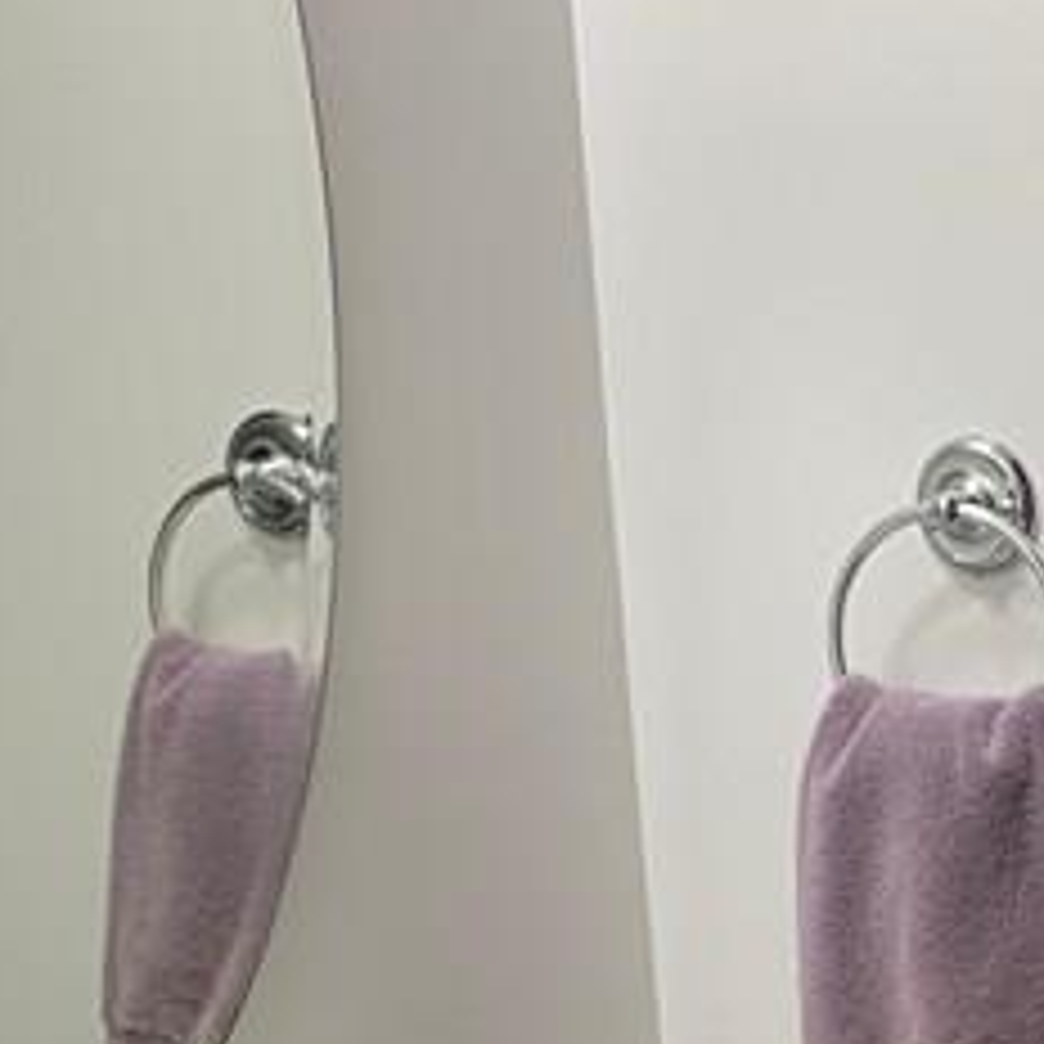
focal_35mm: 95
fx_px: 3242
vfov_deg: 16.9
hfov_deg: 16.7
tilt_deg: -19.1
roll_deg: -0.3
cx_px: 1530
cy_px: 1467
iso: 64
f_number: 1.8
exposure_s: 1/60
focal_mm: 4.25
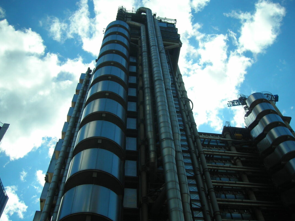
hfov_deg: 46.8
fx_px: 341
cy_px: 110
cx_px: 150
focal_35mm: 40
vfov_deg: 36.0
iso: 50
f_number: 6.4
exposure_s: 1/248
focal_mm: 6.3
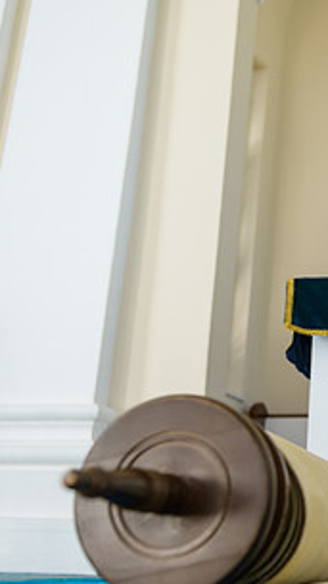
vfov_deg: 36.0
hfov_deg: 18.7
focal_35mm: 58
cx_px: 466
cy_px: 281
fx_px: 897
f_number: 3.2
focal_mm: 29
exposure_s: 1/125
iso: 400
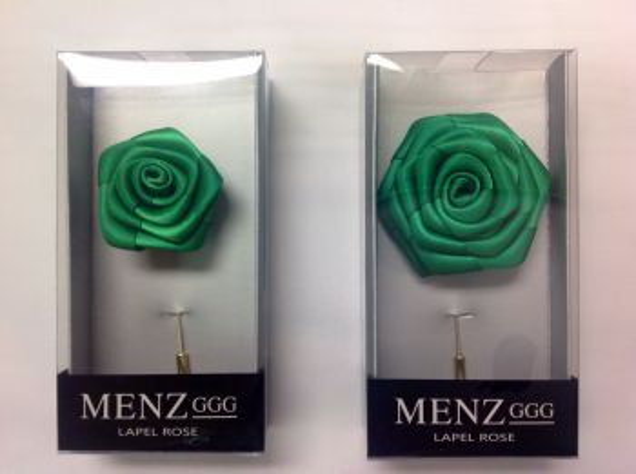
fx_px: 642
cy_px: 237
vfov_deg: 40.6
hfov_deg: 52.7
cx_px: 318
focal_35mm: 35
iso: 64
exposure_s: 1/40
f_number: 2.4
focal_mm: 4.28
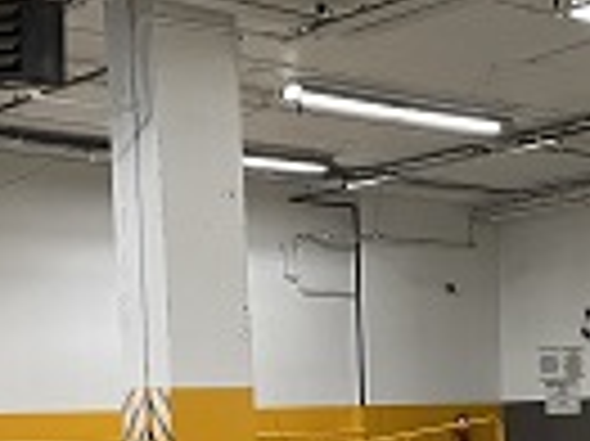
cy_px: 461
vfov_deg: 16.2
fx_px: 1516
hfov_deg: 21.3
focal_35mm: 89
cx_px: 576
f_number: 1.6
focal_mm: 4.2
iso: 400
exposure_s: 1/60
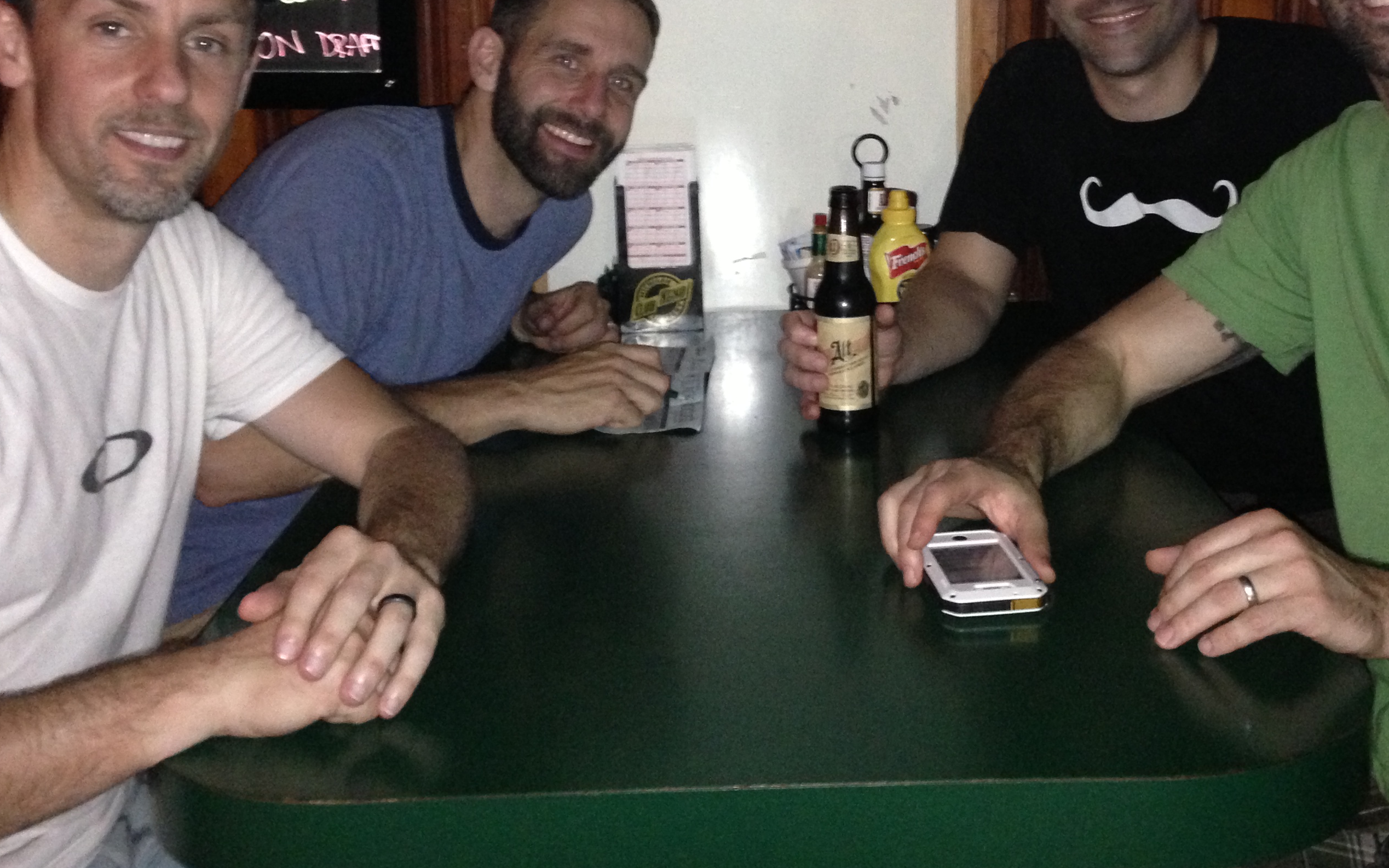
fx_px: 1704
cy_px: 218
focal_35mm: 45
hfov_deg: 44.3
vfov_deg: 28.2
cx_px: 754
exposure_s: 1/16
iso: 500
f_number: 2.4
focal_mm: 4.13
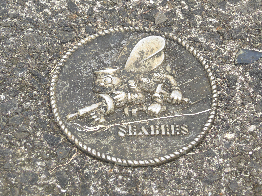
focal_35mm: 172
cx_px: 131
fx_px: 1302
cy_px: 98
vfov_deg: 8.6
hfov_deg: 11.5
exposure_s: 1/125
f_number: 5.6
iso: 80
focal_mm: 30.9
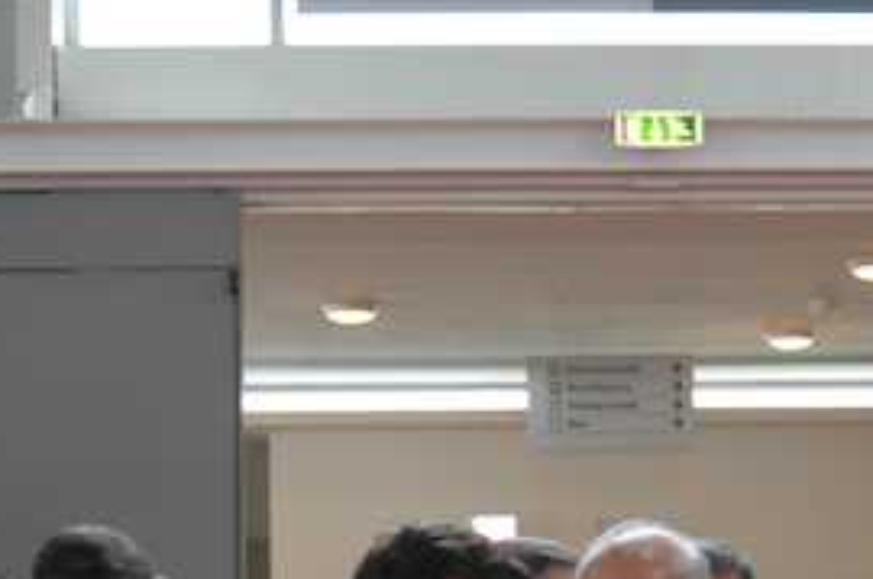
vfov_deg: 12.3
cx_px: 647
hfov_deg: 18.7
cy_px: 616
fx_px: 2639
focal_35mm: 109
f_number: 3.3
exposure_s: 1/50
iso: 200
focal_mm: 28
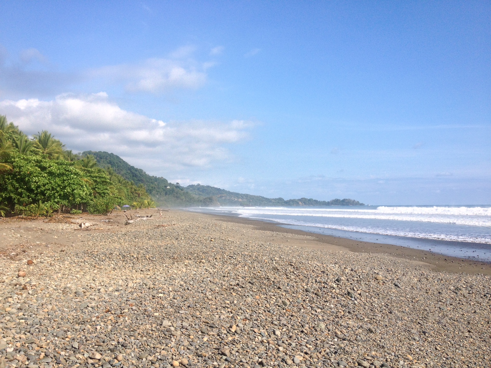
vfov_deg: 40.7
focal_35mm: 35
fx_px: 496
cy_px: 184
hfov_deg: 52.6
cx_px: 246
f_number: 2.4
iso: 50
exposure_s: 1/2304
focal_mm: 4.28
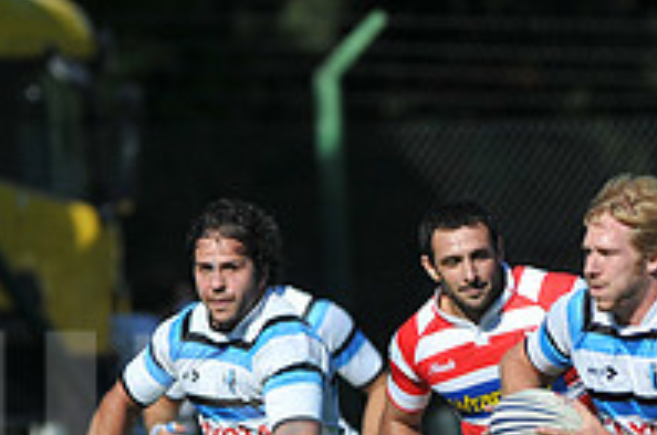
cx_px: 700
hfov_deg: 1.6
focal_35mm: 1321
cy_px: 579
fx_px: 24050
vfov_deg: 1.0
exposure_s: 1/3200
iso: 200
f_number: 3.5
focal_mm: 300
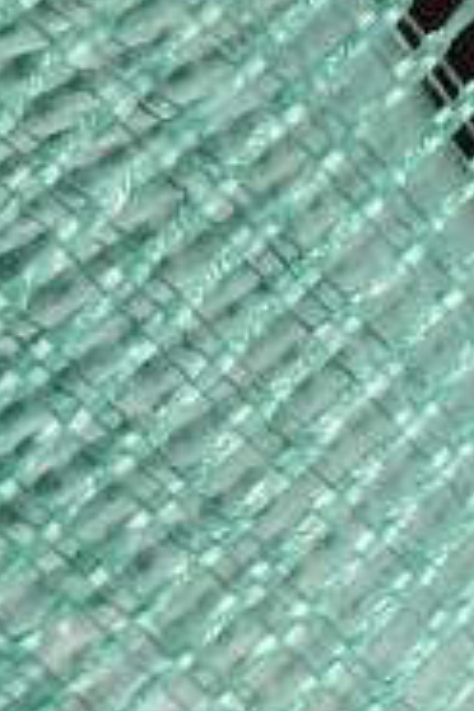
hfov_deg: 8.1
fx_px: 2824
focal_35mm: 143
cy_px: 178
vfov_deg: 14.3
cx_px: 1456
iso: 853
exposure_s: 1/900
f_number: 1.75
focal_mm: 5.25
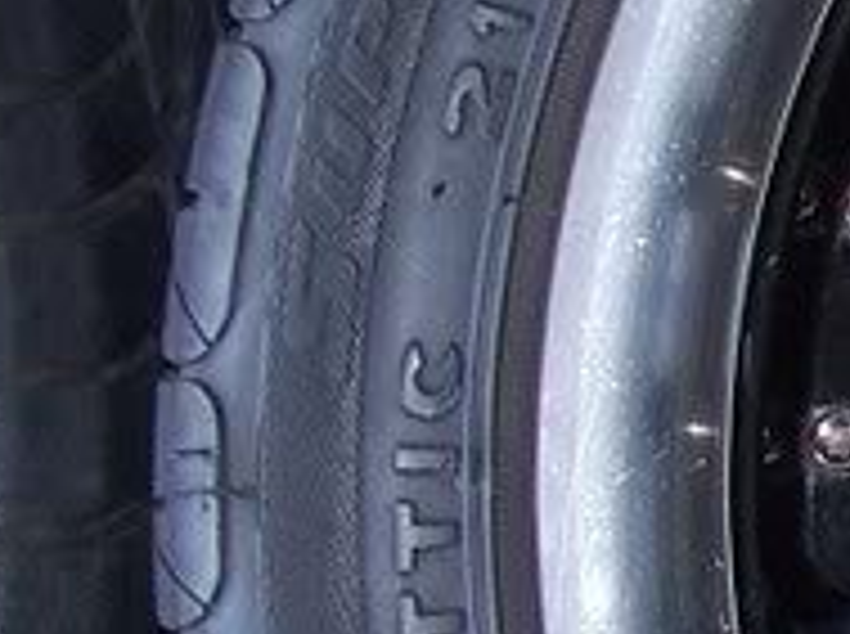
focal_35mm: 190
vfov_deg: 7.8
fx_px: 4657
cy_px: 427
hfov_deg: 9.4
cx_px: 1947
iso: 80
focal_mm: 6
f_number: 2.8
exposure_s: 1/60
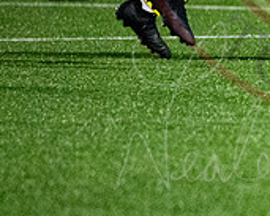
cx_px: 663
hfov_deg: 1.8
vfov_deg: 1.4
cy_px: 20
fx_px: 8595
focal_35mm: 1075
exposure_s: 1/1000
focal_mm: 200
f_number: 2.8
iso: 8000
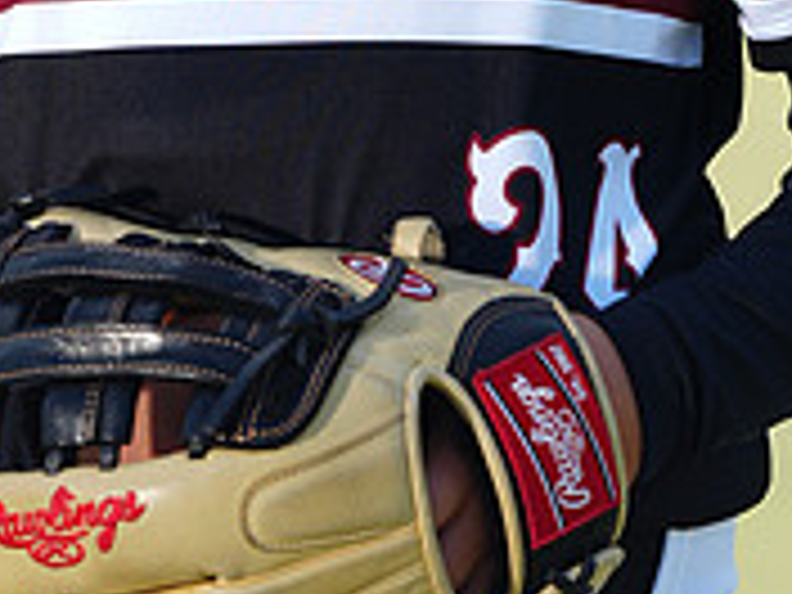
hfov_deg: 3.1
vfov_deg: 2.3
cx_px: 308
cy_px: -554
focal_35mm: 634
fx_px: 14506
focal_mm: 200
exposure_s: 1/250
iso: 64
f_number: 4.5
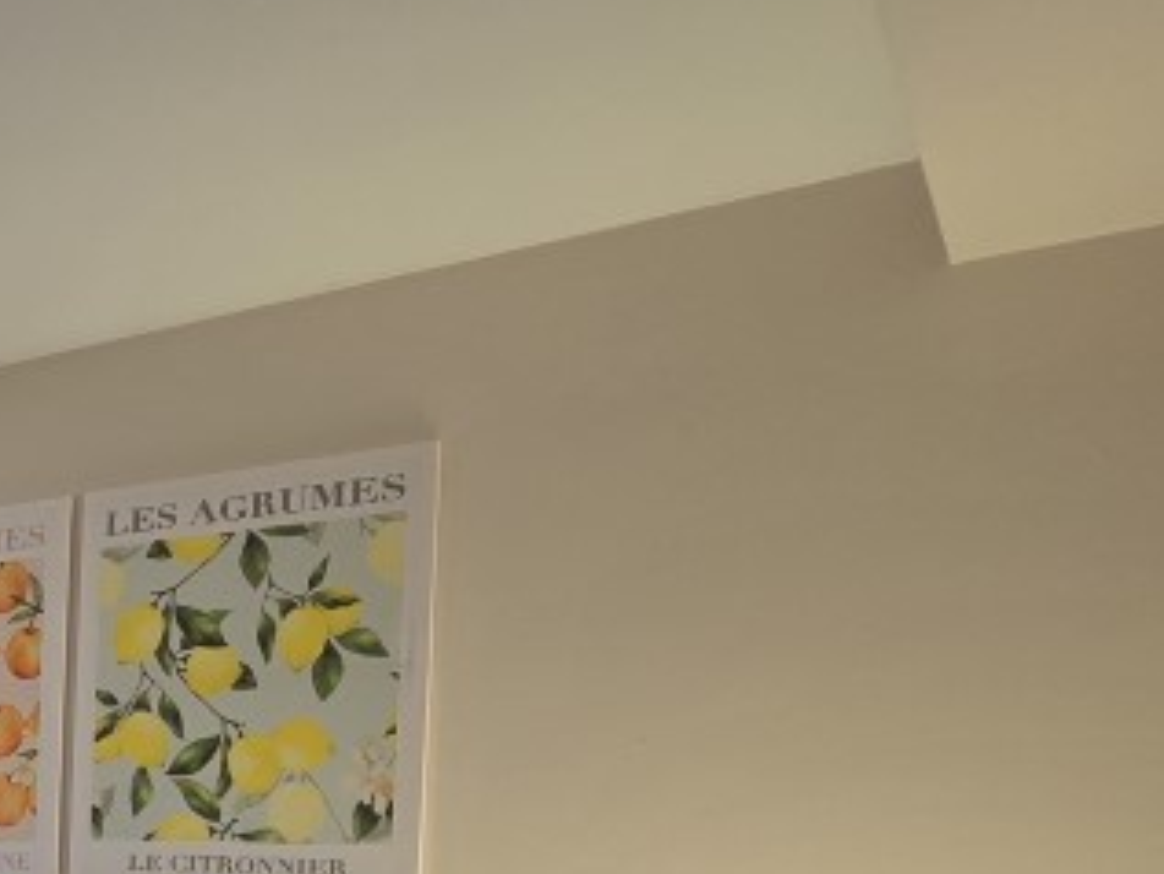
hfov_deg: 26.4
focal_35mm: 42
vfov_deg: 31.7
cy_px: 881
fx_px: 1413
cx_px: -705
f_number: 2.2
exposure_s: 1/100
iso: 50
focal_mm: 2.2
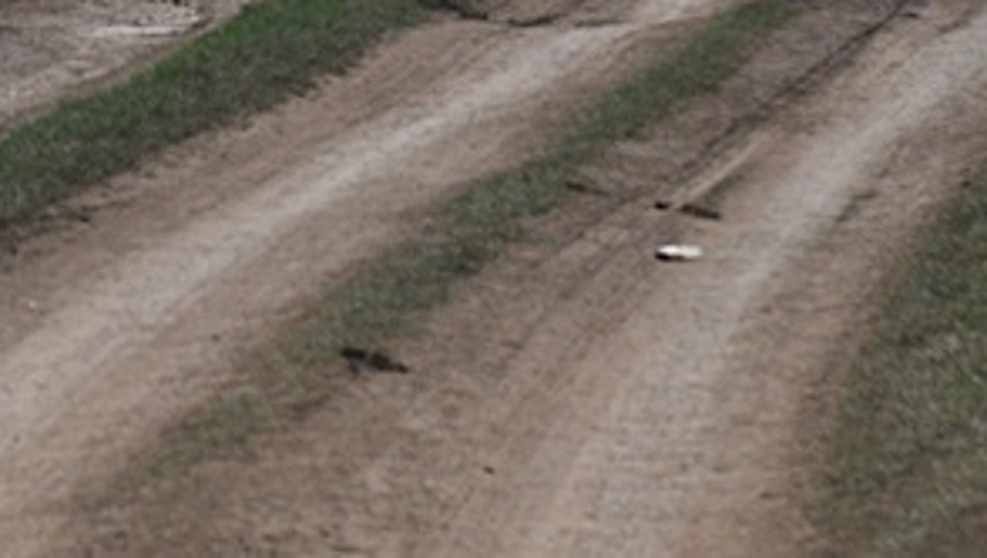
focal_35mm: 406
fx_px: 10646
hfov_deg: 5.3
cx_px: 238
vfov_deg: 3.0
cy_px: -71
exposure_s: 1/3200
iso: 400
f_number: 5.6
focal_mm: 95
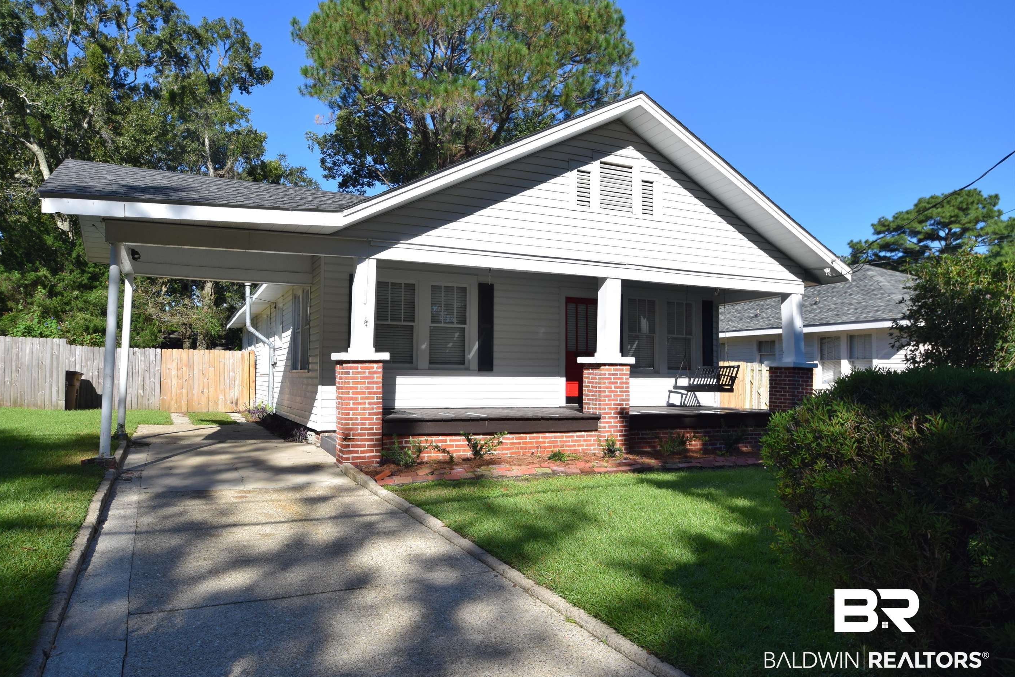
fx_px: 648
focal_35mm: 23
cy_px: 339
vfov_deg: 55.1
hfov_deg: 75.9
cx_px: 460
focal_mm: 14
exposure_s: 1/400
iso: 200
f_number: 10
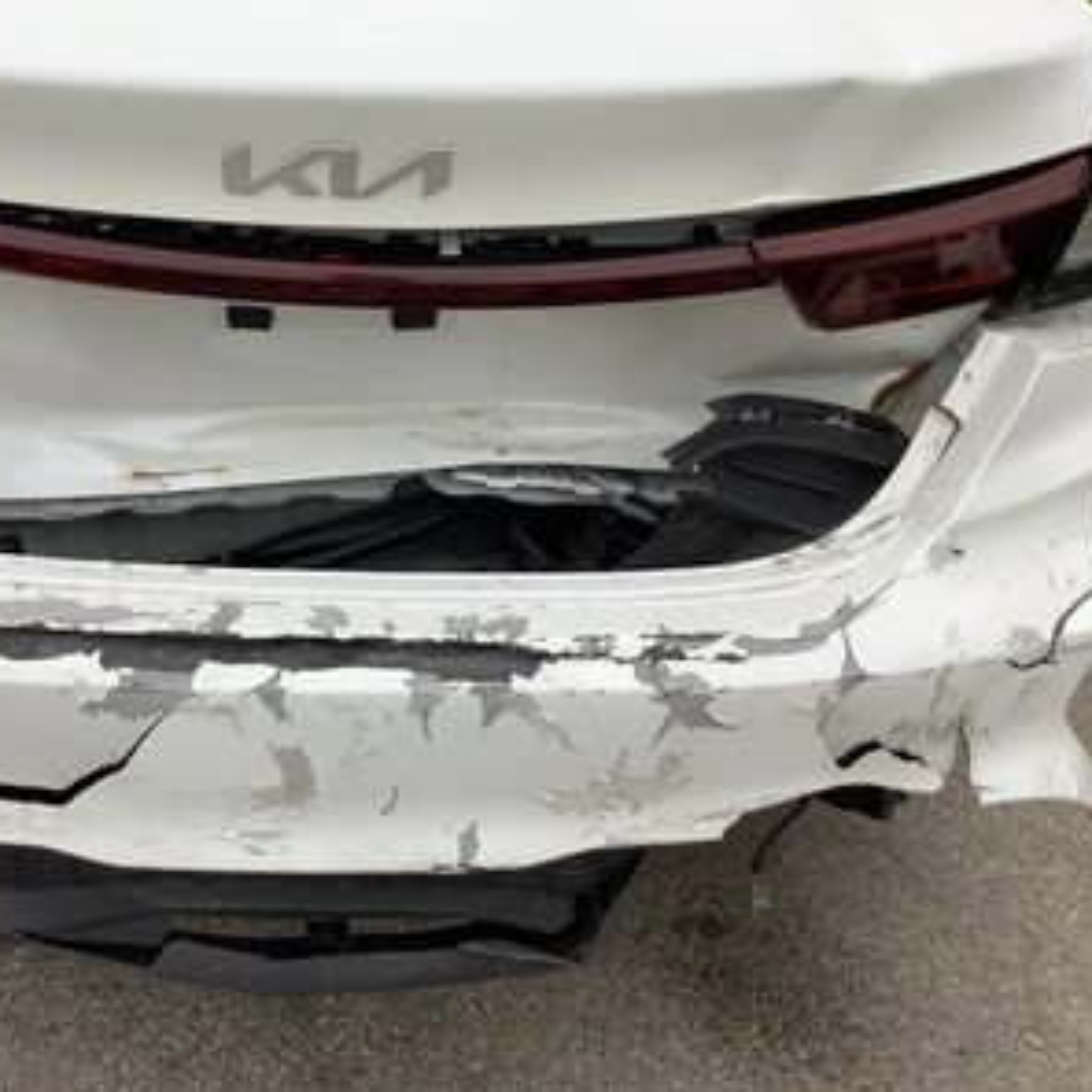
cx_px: 398
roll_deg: +0.4
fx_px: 1321
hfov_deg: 44.5
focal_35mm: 37
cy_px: 542
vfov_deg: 44.9
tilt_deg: -29.3
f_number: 2.4
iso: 25
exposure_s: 1/213
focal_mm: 3.3
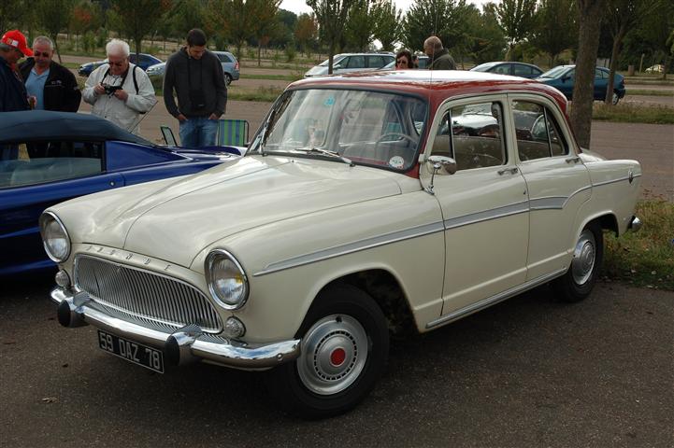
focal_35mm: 46
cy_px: 224
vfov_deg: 28.9
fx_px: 870
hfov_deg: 42.3
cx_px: 337
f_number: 8
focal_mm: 31
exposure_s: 1/250
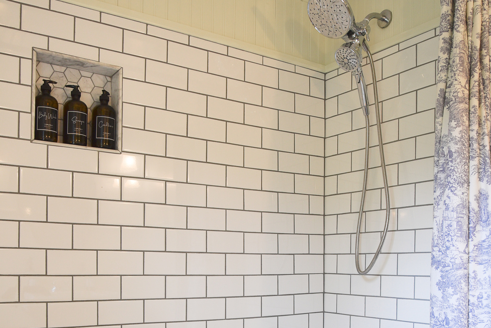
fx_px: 327
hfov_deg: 73.7
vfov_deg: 53.1
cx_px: 246
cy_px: 164
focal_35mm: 24
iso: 400
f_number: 5
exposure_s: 1/100
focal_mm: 24
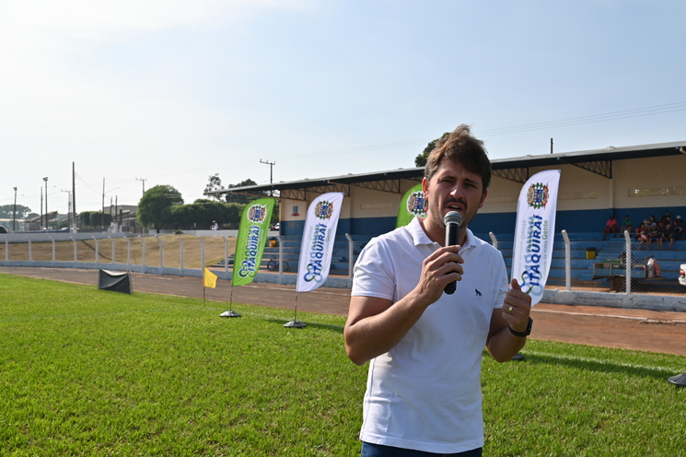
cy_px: 258
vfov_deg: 44.8
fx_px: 552
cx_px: 392
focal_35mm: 29
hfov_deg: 63.4
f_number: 7.1
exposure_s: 1/400
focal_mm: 24
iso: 100
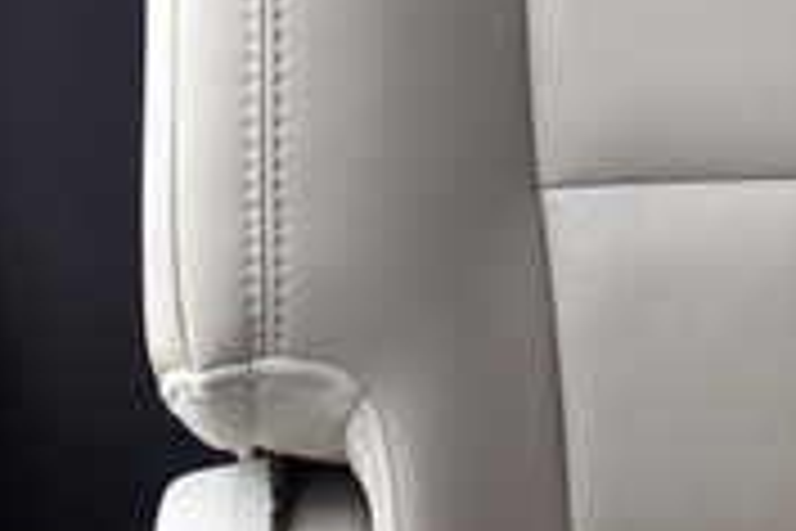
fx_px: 2498
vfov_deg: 12.0
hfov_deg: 17.9
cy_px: 18
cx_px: 688
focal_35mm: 113
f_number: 2.4
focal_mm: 5.79
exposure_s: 1/80
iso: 100
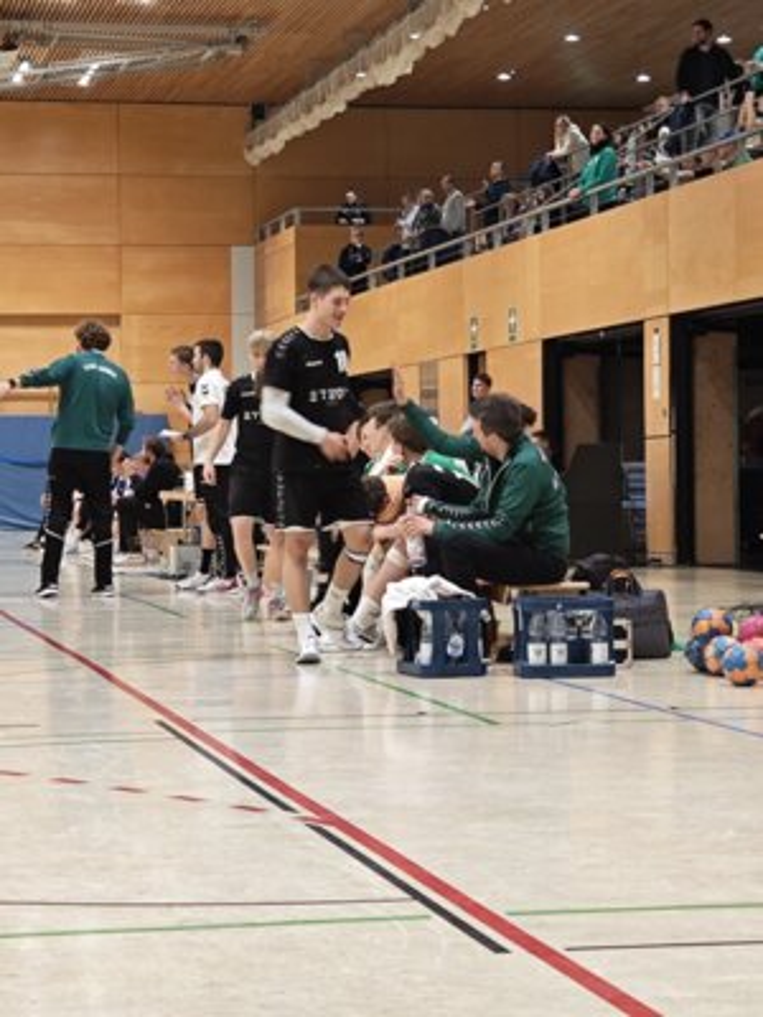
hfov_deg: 19.6
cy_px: 508
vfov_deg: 26.0
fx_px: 2204
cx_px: 382
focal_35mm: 75
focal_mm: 7.06
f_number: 2
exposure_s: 1/36.2
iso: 250
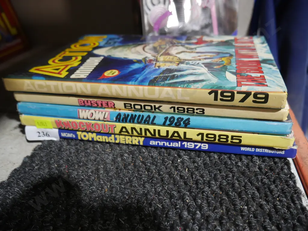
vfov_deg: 49.7
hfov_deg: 63.4
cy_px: 116
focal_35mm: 28
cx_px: 154
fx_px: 249
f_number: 3.5
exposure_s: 1/60
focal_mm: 14
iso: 800
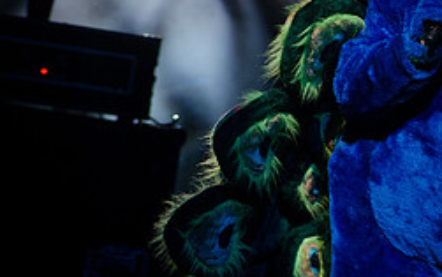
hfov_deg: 3.0
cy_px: 90
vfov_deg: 1.9
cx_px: 424
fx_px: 8506
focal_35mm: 706
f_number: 4.5
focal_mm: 200
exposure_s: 1/800
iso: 1000
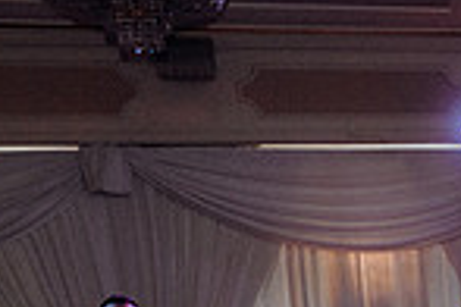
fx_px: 1216
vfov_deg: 13.2
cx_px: 762
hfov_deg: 18.2
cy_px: 522
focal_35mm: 95
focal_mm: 24
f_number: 3.5
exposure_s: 1/200
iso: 2500
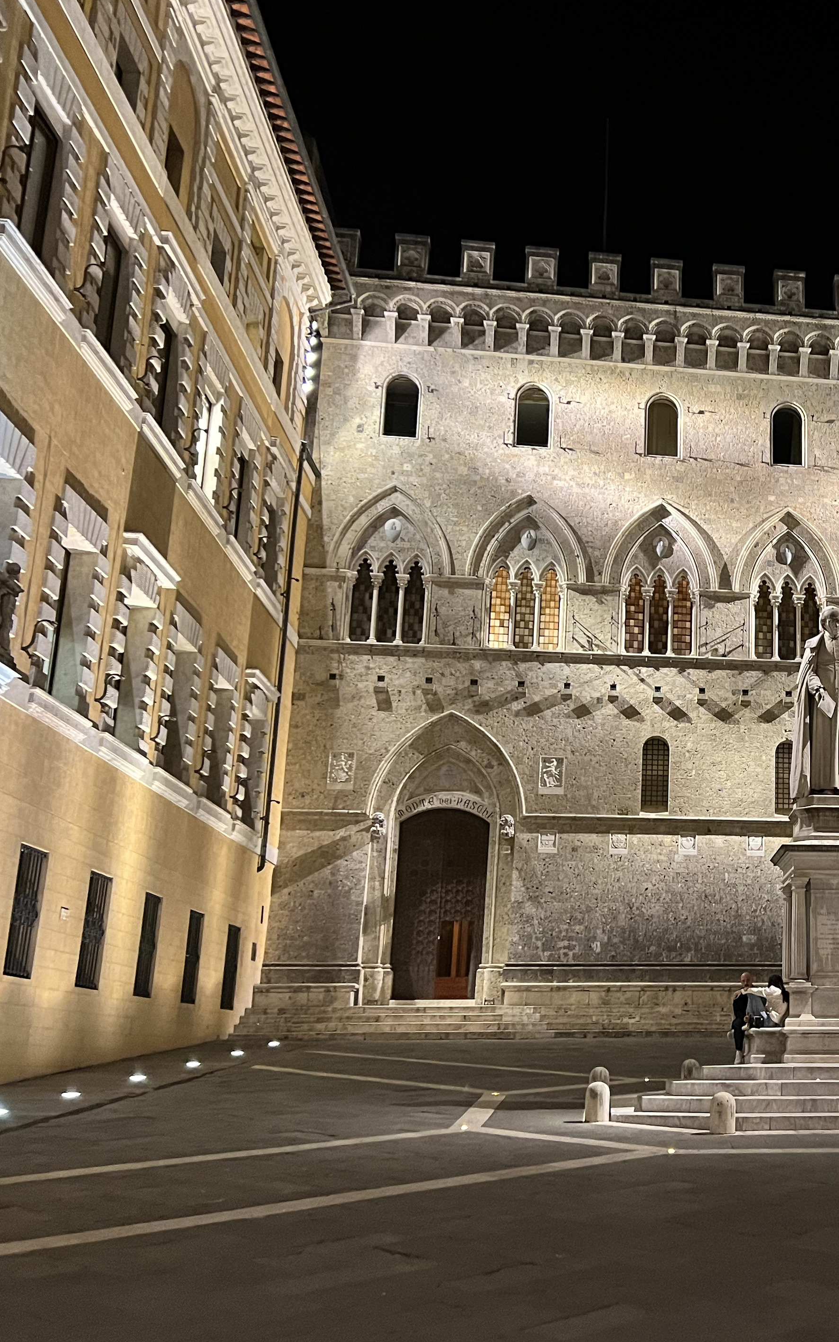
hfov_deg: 30.7
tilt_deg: +15.6
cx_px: 812
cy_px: 676
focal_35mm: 39
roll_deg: +0.4
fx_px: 1427
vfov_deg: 50.4
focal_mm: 5.7
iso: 400
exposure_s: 1/33
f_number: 1.5
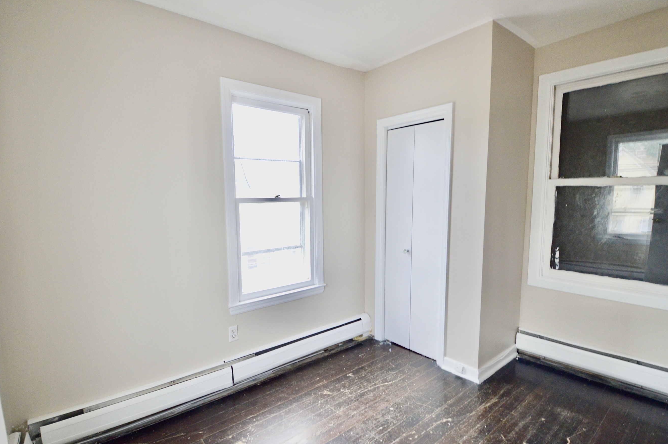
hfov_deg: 93.2
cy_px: 233
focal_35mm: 17
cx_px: 316
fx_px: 315
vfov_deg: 70.3
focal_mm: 10
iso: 720
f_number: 3.5
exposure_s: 1/60
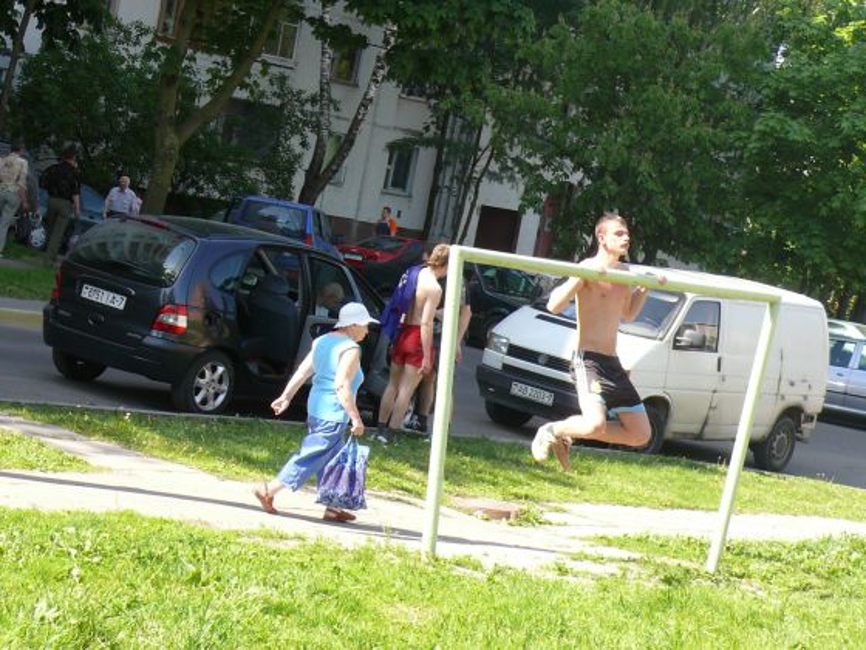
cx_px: 433
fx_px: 2802
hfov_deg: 17.6
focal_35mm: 112
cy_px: 325
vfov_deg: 13.2
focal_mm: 14.1
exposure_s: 1/250
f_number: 4
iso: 100
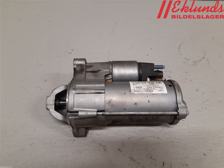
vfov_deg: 53.1
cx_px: 112
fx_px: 168
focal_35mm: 26
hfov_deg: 67.3
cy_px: 84
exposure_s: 1/50
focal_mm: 3.93
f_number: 1.7
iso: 100
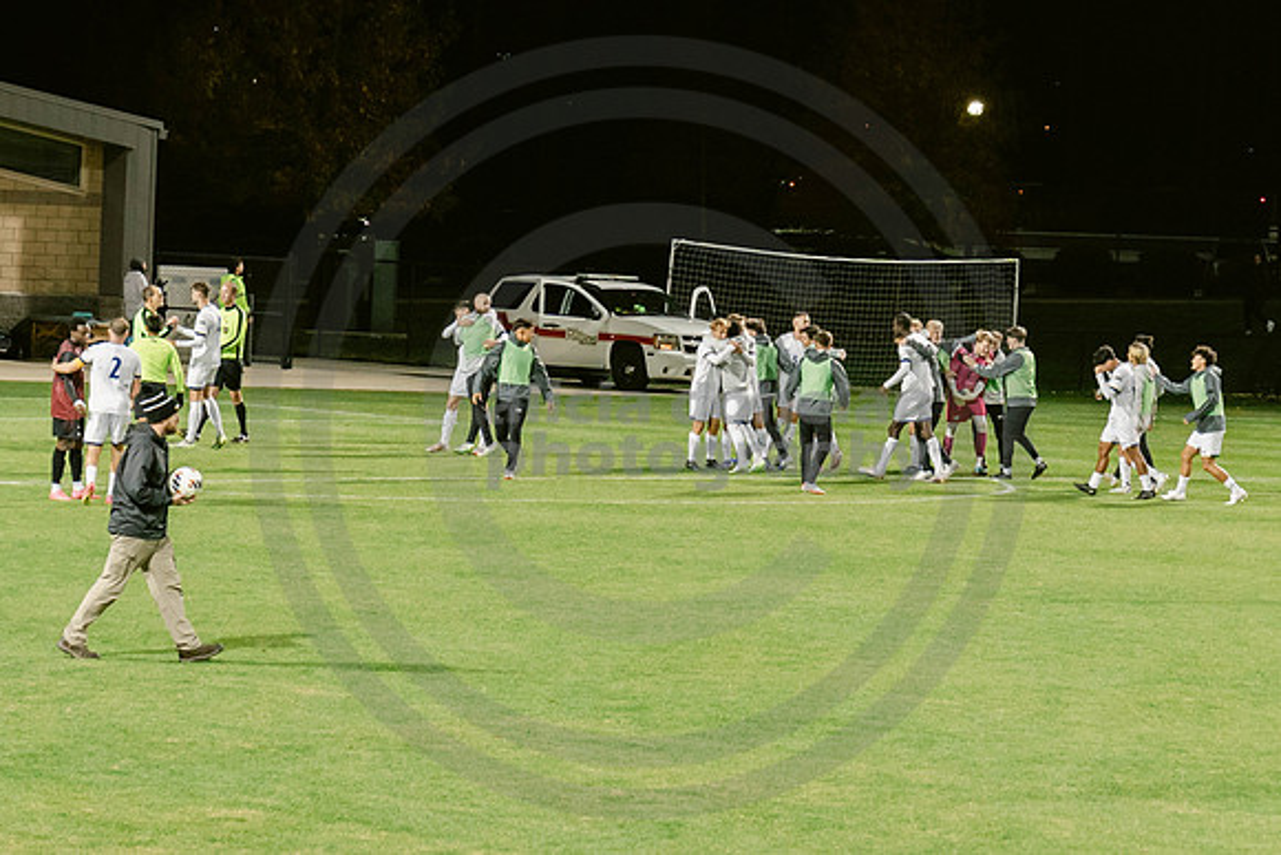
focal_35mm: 170
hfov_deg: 12.1
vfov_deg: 8.1
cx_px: 855
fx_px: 6047
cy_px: 408
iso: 2000
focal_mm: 70
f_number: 4
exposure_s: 1/160
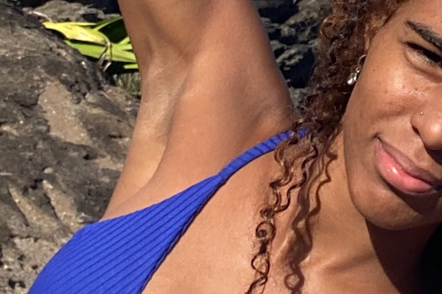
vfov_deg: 11.5
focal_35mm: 116
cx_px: 489
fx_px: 1424
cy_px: -96
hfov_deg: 17.1
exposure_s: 1/1383
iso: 25
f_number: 2.2
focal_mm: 2.71
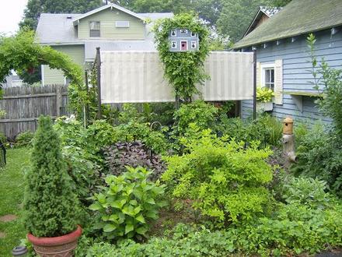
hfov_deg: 51.4
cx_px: 171
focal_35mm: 36
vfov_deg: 39.7
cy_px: 128
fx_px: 356
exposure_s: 1/117
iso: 100
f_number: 2.8
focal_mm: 6
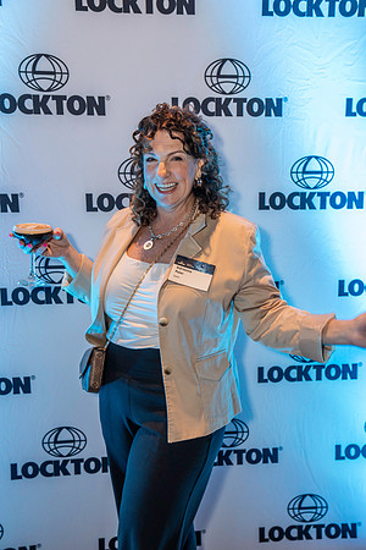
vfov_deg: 47.4
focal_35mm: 41
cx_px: 183
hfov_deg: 32.6
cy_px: 275
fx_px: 625
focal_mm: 41
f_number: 4
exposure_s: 1/160
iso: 4000
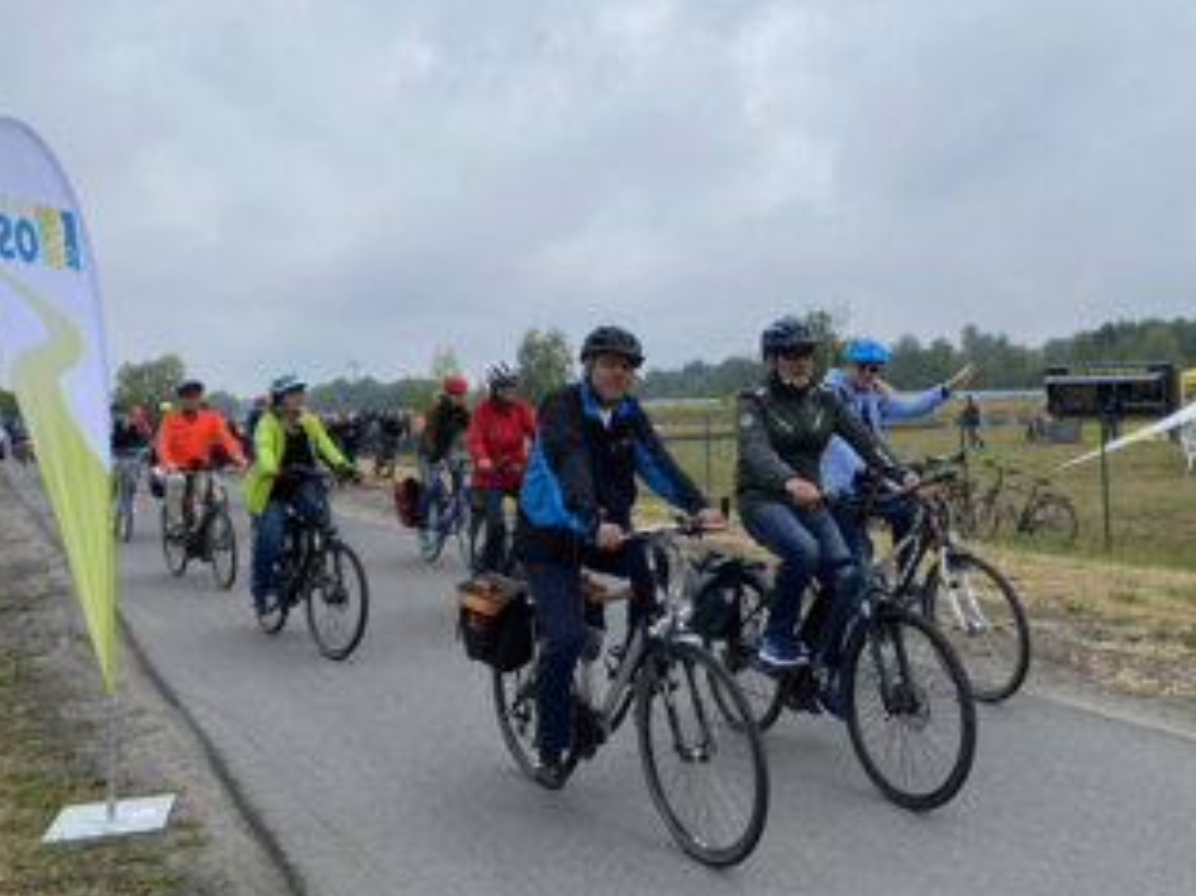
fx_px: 1140
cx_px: 680
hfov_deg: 55.2
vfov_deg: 42.7
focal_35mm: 33
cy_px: 353
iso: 32
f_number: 1.8
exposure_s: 1/2141
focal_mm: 4.2
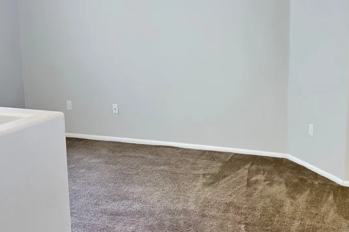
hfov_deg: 38.0
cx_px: 213
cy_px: 95
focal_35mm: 52
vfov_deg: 25.9
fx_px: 504
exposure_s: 1/60
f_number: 1.5
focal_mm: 5.7
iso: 250
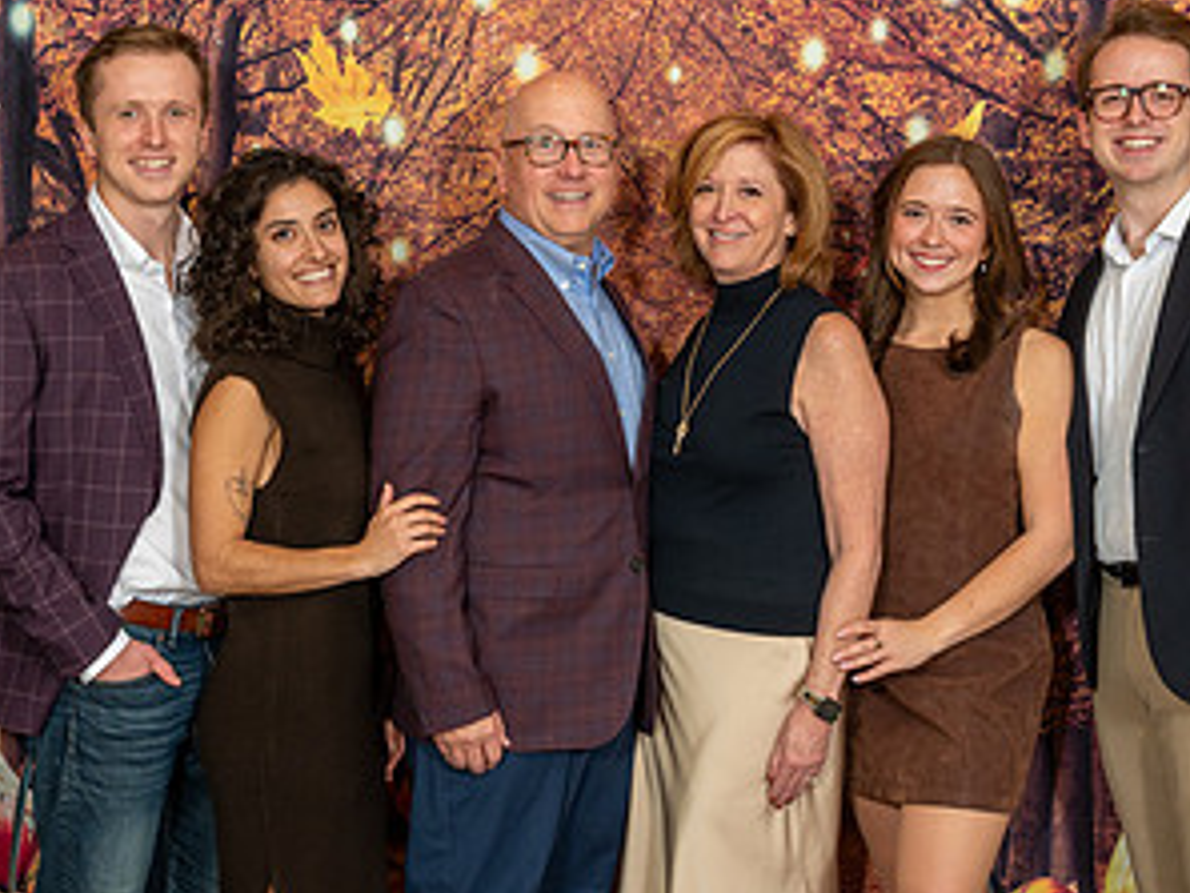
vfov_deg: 19.0
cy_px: 678
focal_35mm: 77
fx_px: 2648
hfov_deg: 25.3
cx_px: 641
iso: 800
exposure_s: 1/80
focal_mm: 37
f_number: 5.6
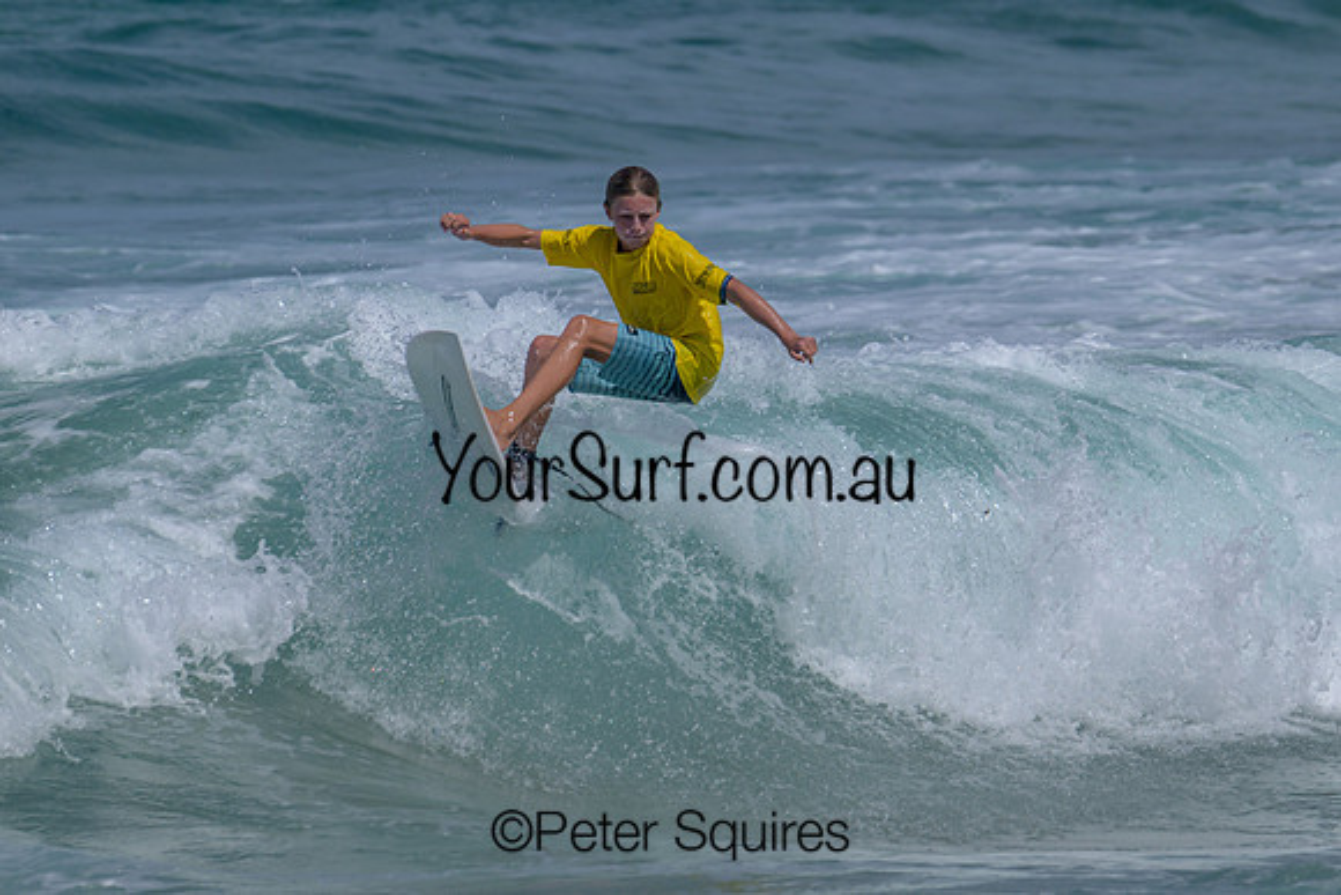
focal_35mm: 743
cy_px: 291
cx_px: 906
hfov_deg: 2.8
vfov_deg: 1.9
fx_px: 27678
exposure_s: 1/2000
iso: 320
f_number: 11
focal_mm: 550
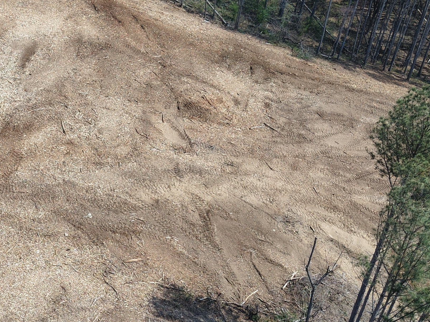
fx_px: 758
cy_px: 236
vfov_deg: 23.8
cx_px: 48
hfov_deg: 30.4
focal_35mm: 61
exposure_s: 1/2000
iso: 100
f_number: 1.8
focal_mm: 8.67
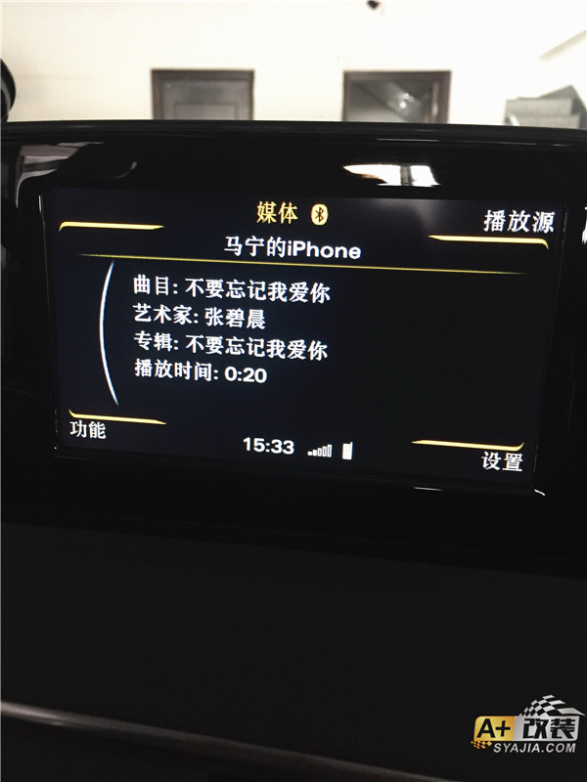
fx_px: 656
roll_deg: +0.1
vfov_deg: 61.7
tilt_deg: -15.5
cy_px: 391
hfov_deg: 48.2
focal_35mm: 29
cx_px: 294
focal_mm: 4.15
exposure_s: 1/17
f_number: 2.2
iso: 250
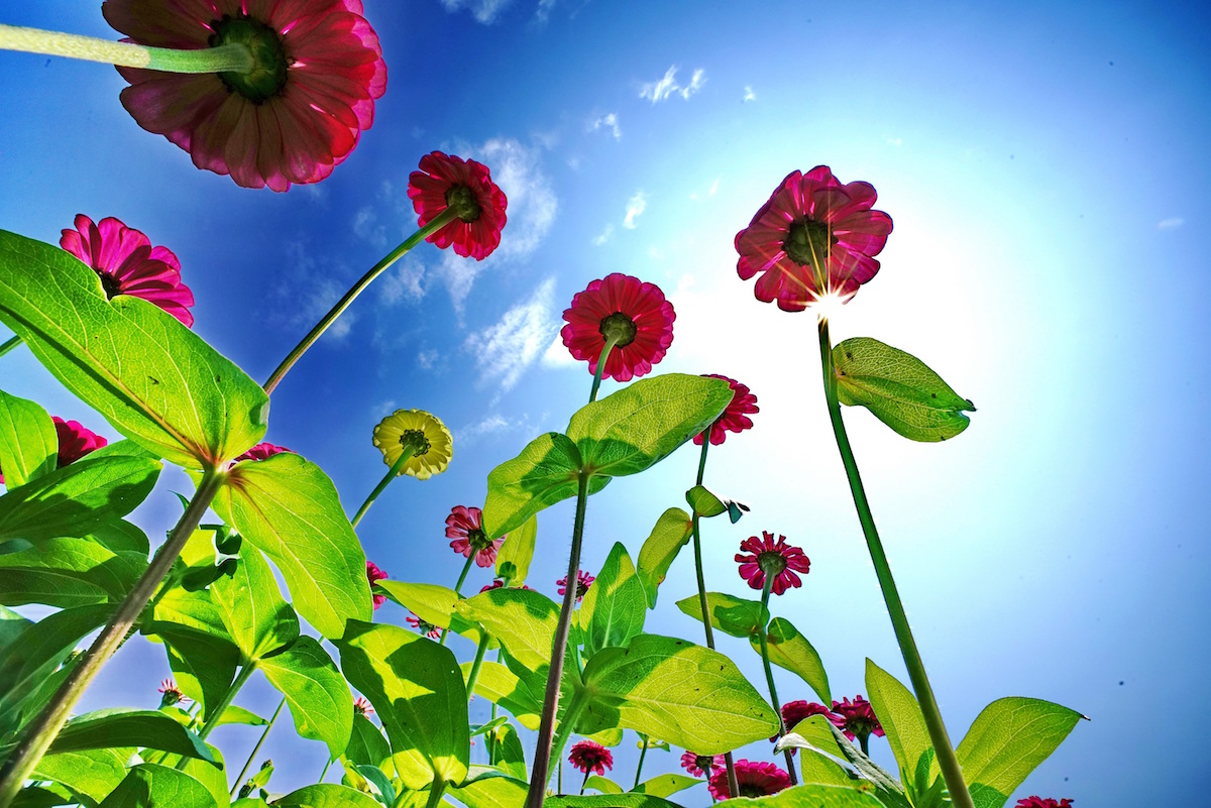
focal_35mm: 16
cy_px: 404
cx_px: 606
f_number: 22
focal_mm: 16
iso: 1000
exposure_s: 1/640
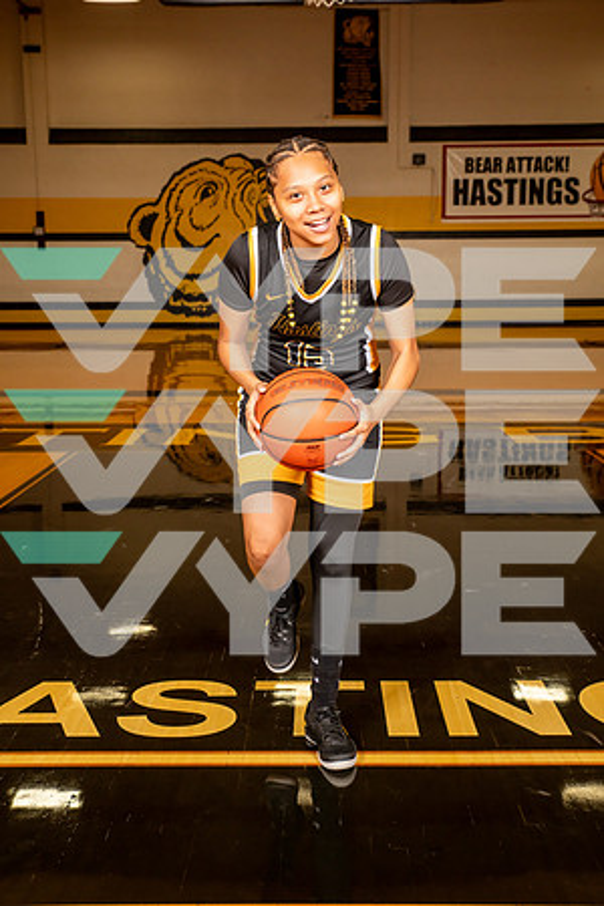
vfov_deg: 42.7
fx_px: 1158
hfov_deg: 29.2
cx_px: 302
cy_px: 453
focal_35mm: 46
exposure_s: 1/400
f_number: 7.1
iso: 640
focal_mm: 46
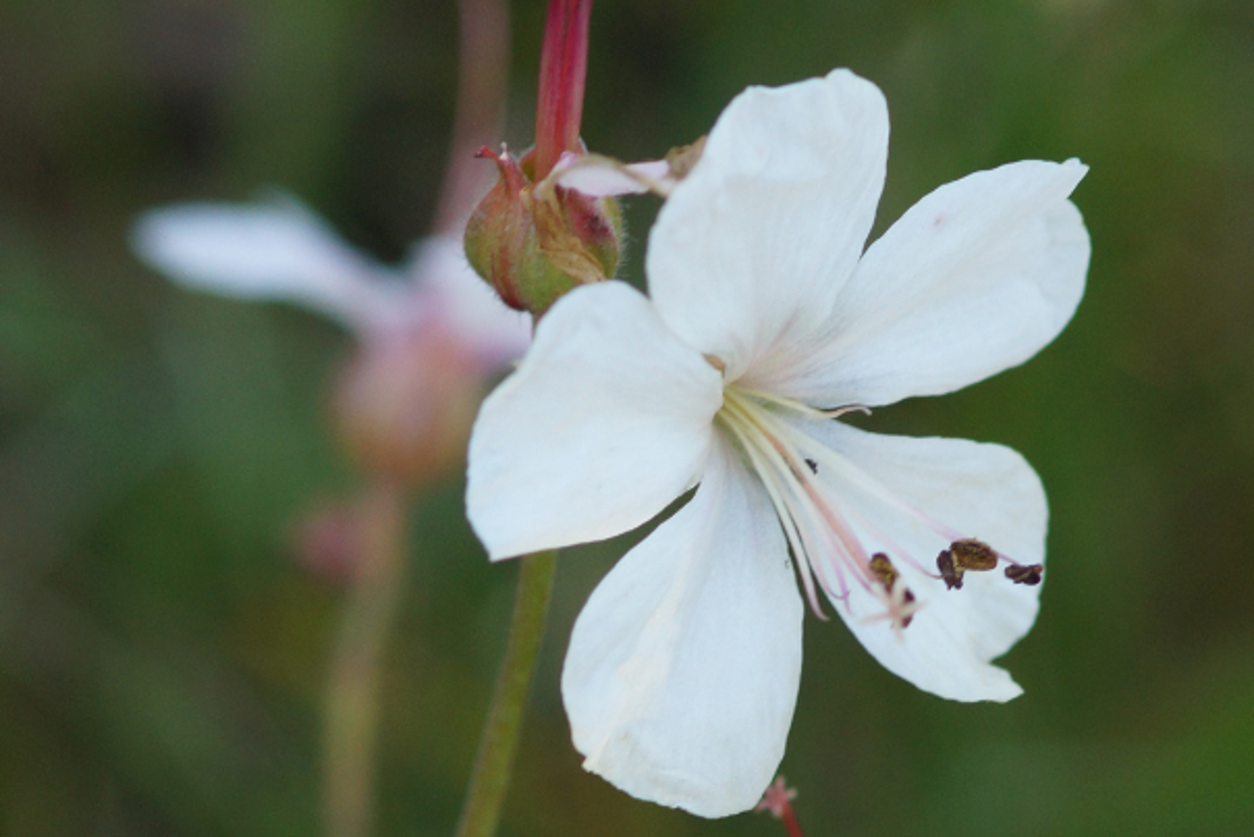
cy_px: 490
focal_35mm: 298
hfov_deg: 6.9
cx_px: 718
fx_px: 10382
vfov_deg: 4.6
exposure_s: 1/160
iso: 320
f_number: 4.5
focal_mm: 100
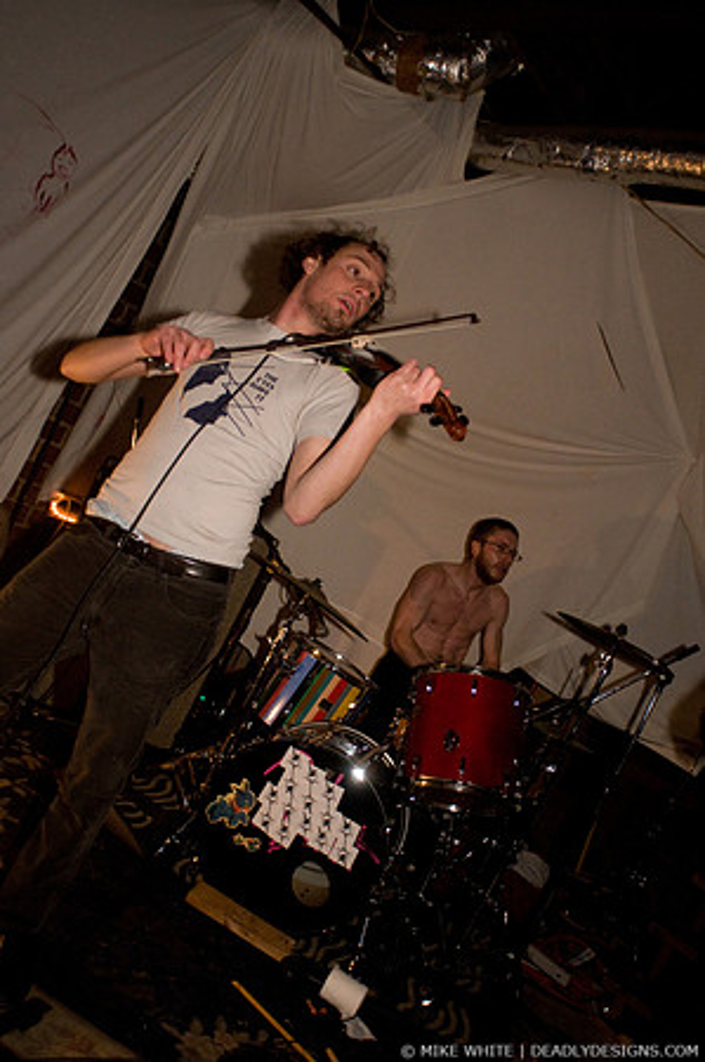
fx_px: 883
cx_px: 352
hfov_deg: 43.5
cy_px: 531
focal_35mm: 30
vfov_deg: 62.0
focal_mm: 20
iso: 1250
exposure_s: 1/50
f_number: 2.8
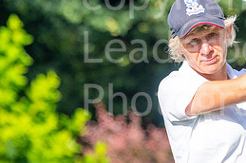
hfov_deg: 1.8
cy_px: 72
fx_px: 7992
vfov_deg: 1.2
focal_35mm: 1171
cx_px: 204
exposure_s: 1/1250
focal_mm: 300
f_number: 5
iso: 200
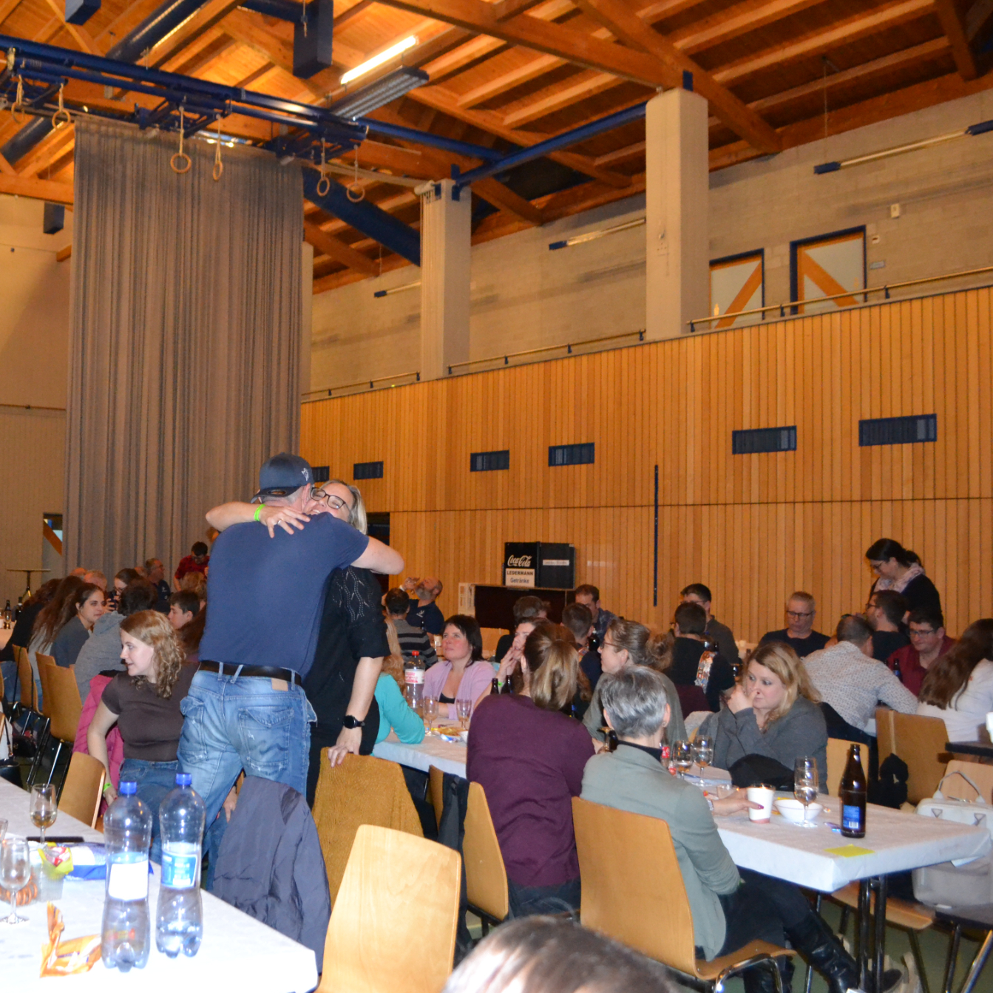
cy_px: 494
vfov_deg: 47.2
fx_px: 1136
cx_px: 248
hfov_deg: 45.6
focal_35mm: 35
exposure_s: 1/60
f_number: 3.5
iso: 3200
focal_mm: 18
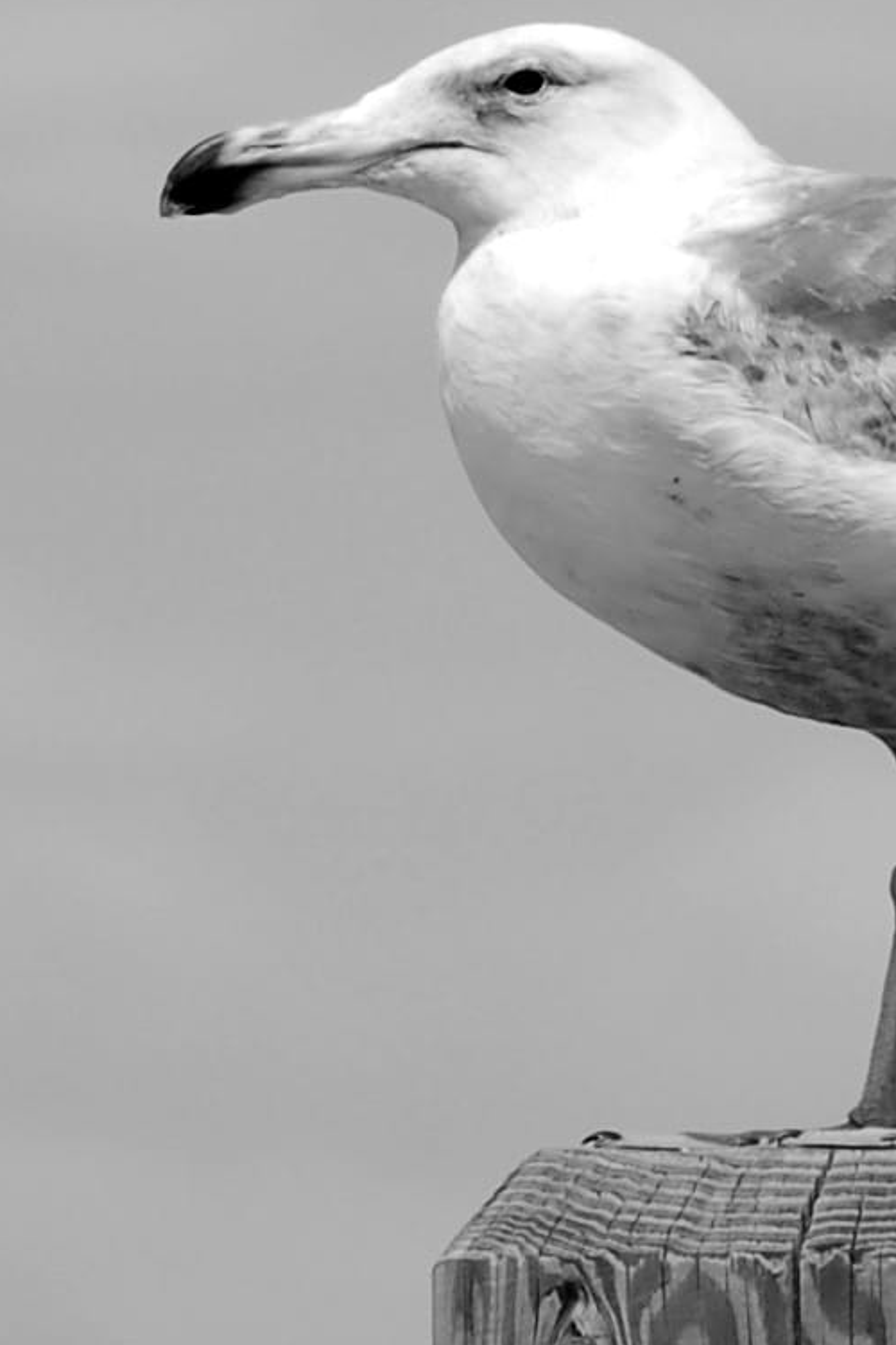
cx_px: 941
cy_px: 647
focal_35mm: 733
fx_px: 27363
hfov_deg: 1.9
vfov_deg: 2.8
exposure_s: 1/800
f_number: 7.1
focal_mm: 122
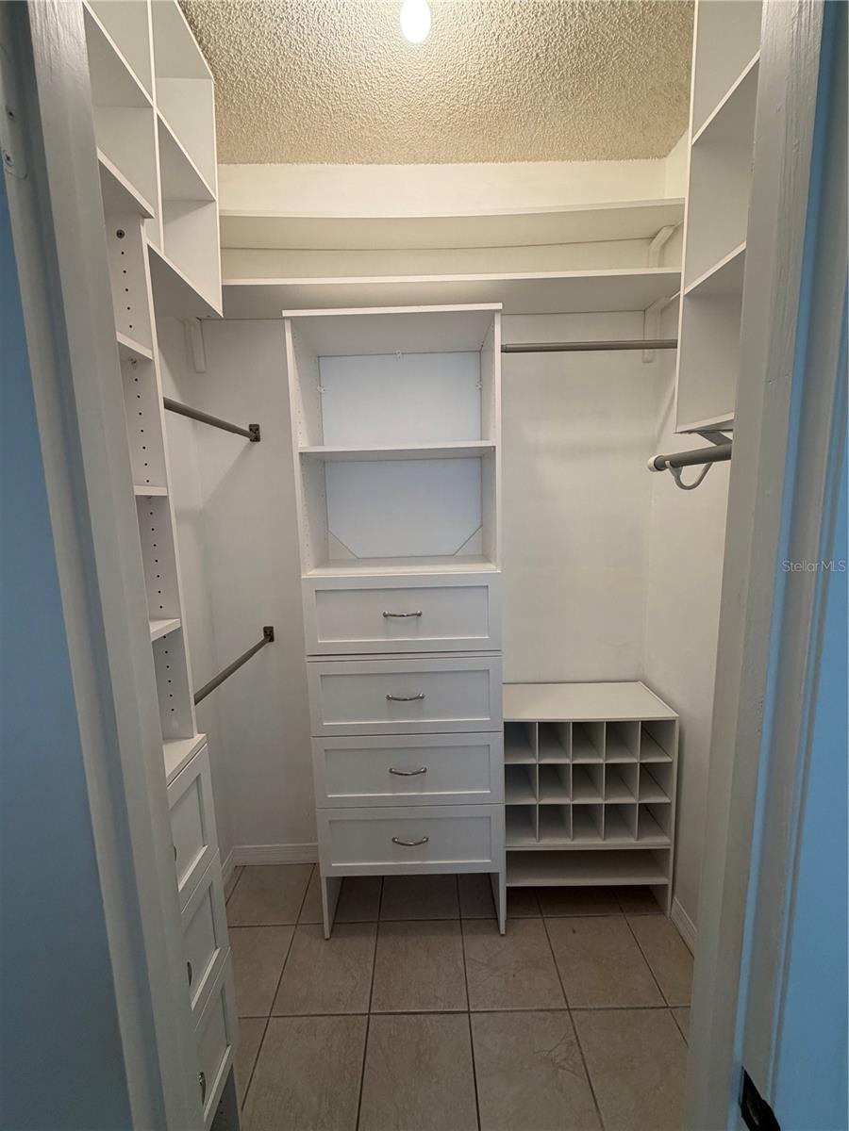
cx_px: 424
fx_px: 458
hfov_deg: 85.7
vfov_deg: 102.1
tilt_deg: -7.5
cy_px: 566
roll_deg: +1.0
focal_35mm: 14
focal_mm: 2.22
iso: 250
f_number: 2.2
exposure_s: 1/120
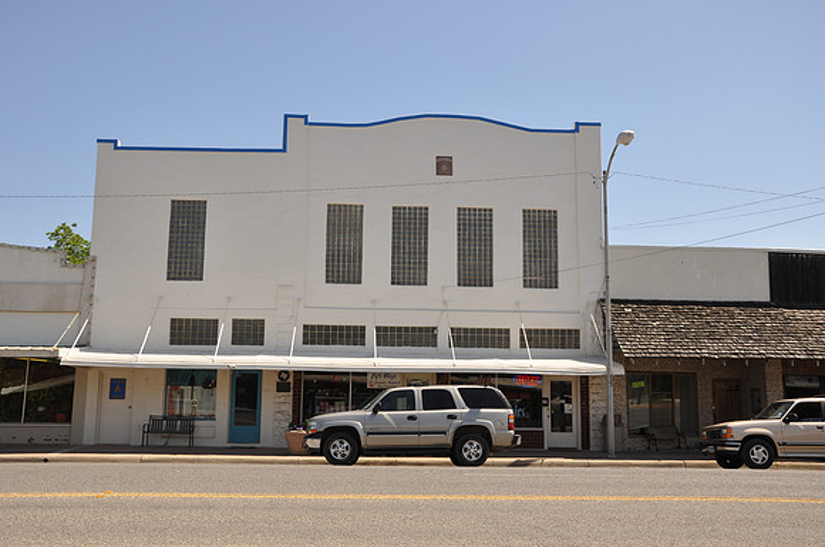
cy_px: 274
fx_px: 824
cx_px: 412
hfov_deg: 53.2
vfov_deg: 36.8
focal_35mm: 36
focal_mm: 24
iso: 200
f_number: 8
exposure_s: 1/250
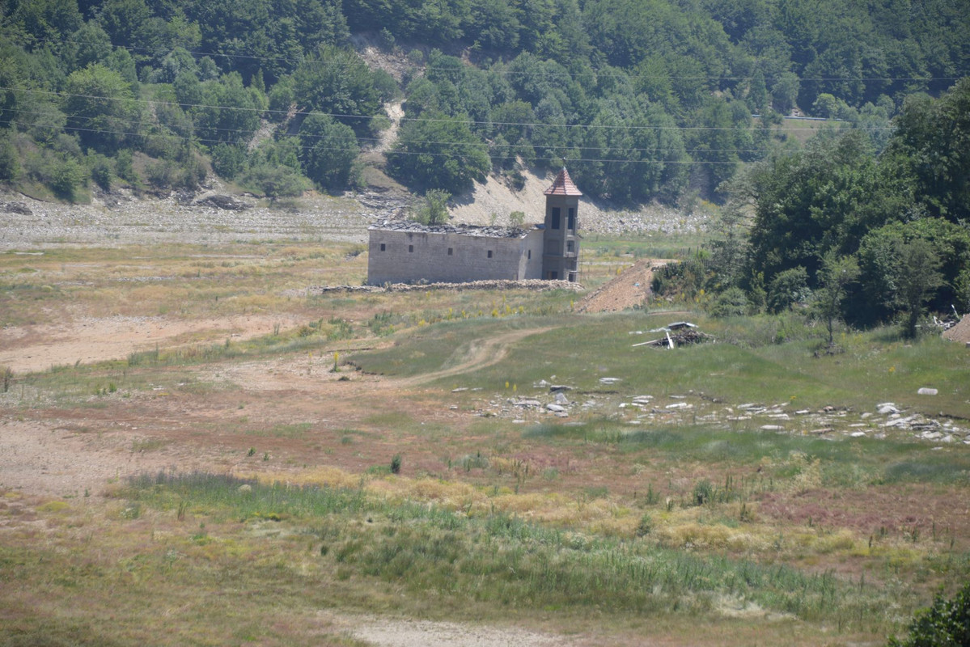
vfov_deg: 9.2
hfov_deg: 13.7
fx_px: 4042
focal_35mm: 150
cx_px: 485
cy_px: 324
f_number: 5.6
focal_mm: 150
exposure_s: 1/160
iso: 125
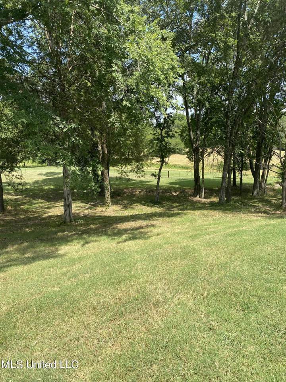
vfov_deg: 67.3
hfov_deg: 53.1
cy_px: 191
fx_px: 286
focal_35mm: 26
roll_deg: +1.2
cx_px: 143
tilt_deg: -7.3
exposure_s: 1/1025
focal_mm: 4.25
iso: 32
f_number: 1.8
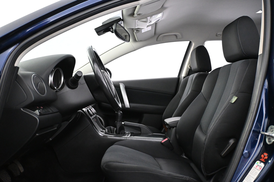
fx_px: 234
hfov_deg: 60.7
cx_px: 137
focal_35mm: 31
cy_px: 91
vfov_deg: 42.6
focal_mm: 20.5
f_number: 3.8
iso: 5000
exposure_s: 1/60
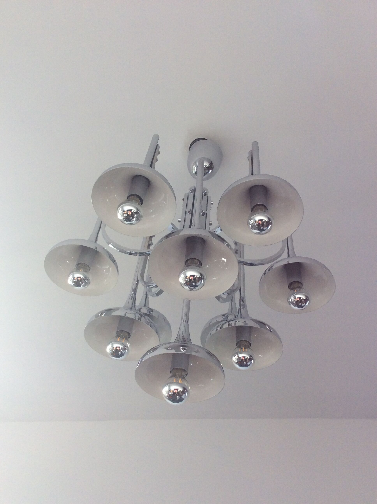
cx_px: 188
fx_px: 466
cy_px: 252
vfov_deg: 56.9
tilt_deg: +47.0
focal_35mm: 32
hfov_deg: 44.1
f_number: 2.4
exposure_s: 1/100
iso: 50
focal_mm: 3.3
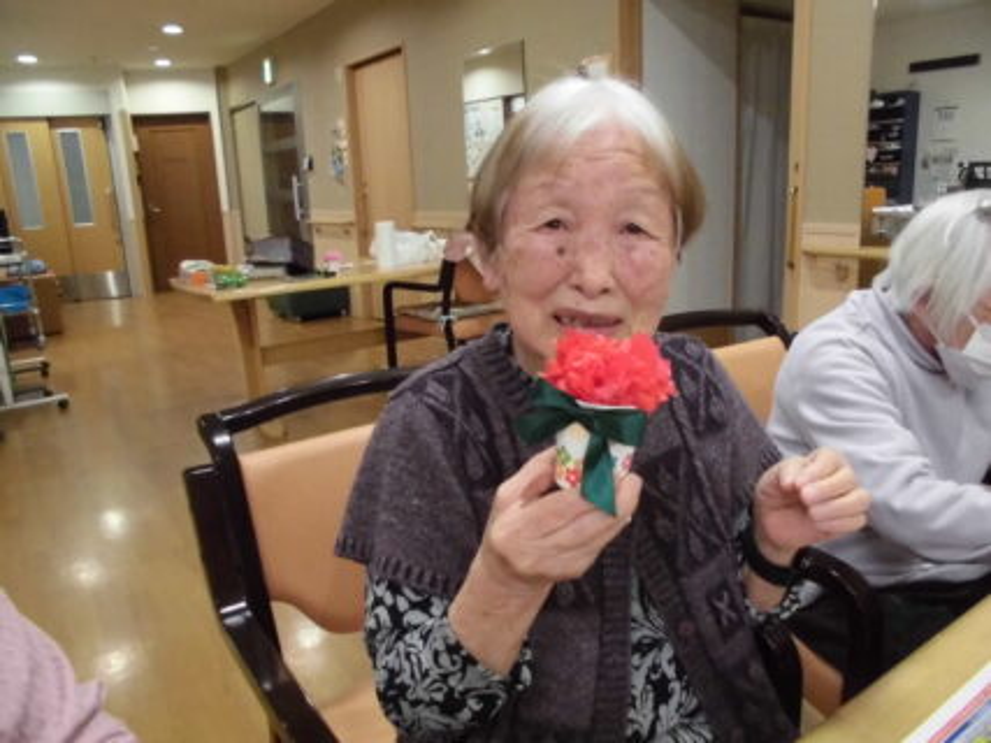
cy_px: 372
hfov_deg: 67.3
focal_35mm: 26
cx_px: 496
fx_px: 744
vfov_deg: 53.0
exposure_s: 1/40
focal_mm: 4.6
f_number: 3.5
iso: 800
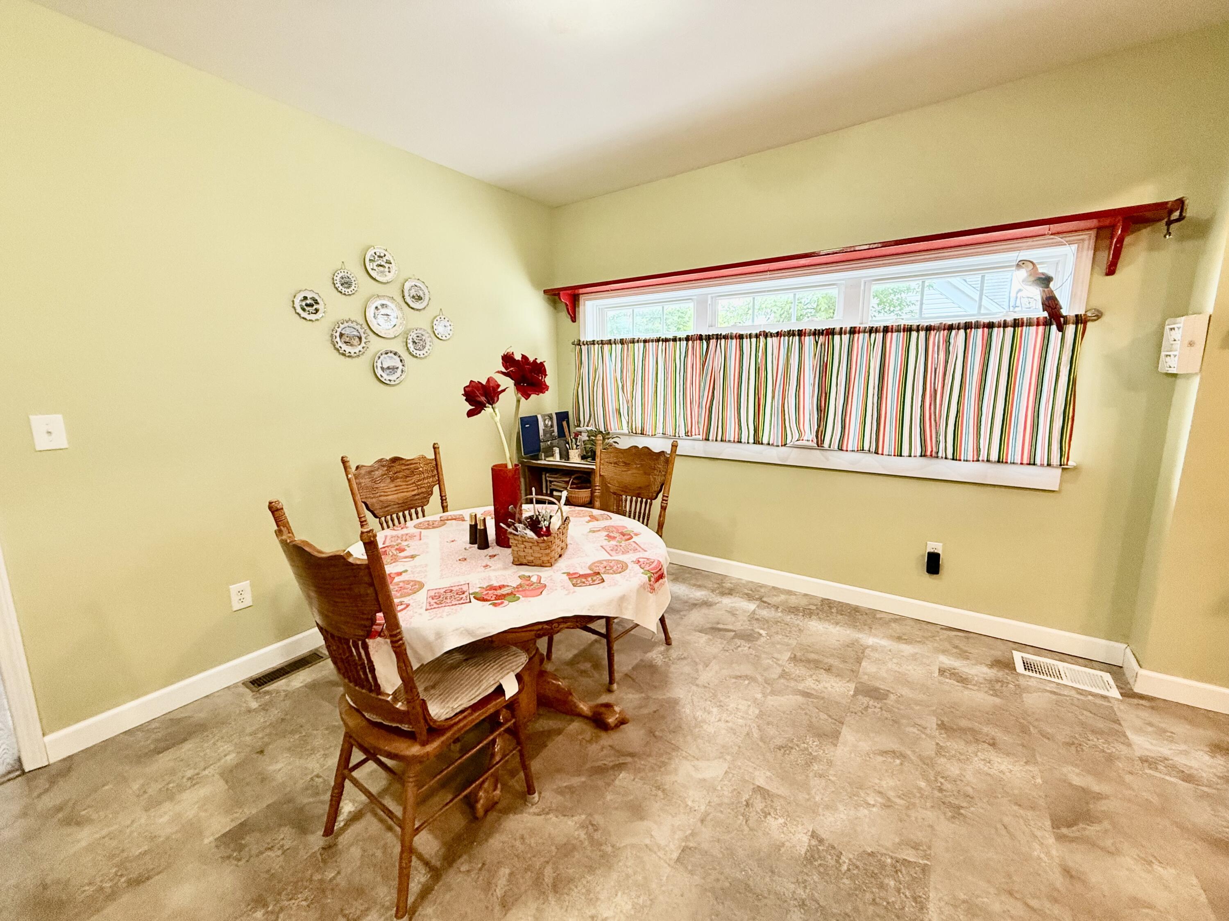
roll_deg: -0.2
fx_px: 497
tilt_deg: -9.0
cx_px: 614
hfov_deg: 102.1
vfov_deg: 85.7
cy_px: 460
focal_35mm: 14
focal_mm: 2.22
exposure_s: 1/120
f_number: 2.2
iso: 320
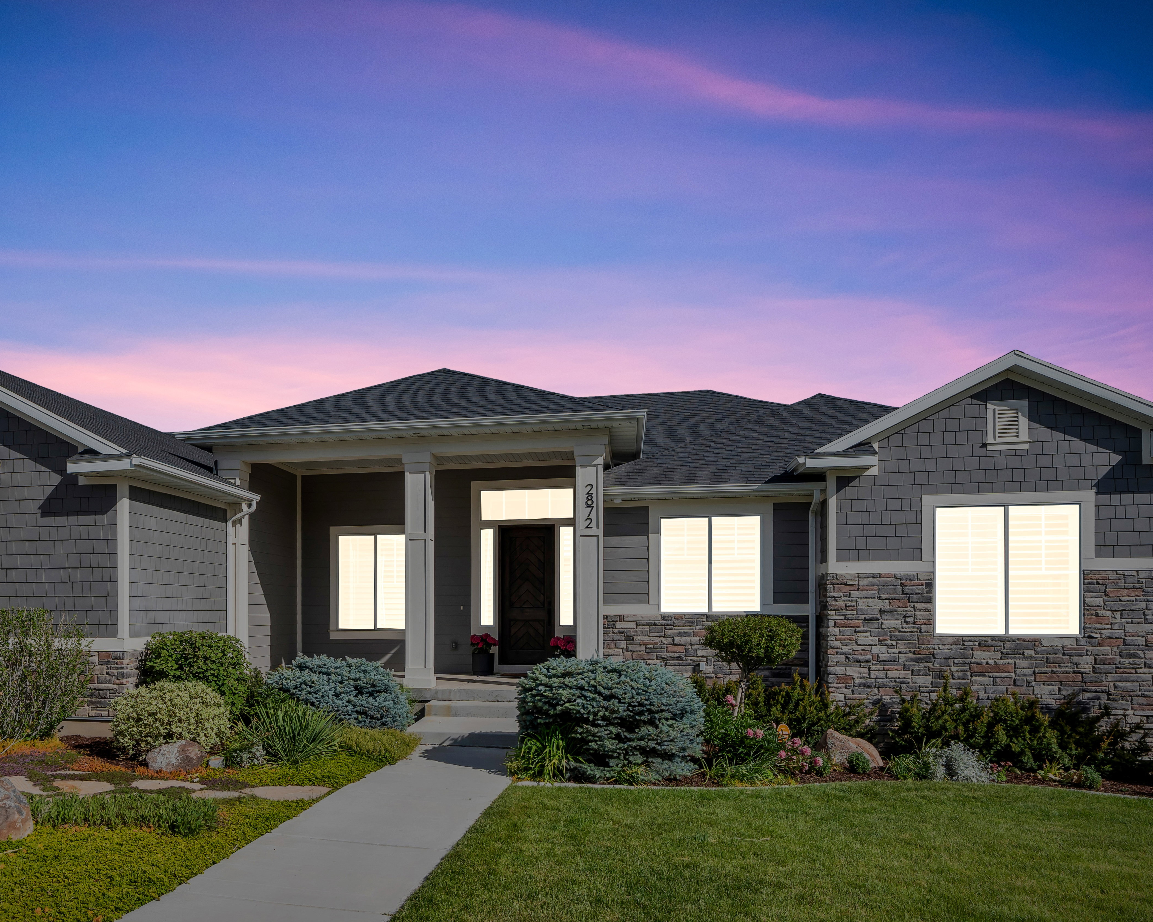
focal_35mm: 25
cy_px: 519
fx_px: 853
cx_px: 410
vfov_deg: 56.6
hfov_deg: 66.7
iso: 320
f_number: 9
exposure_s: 1/400
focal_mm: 16
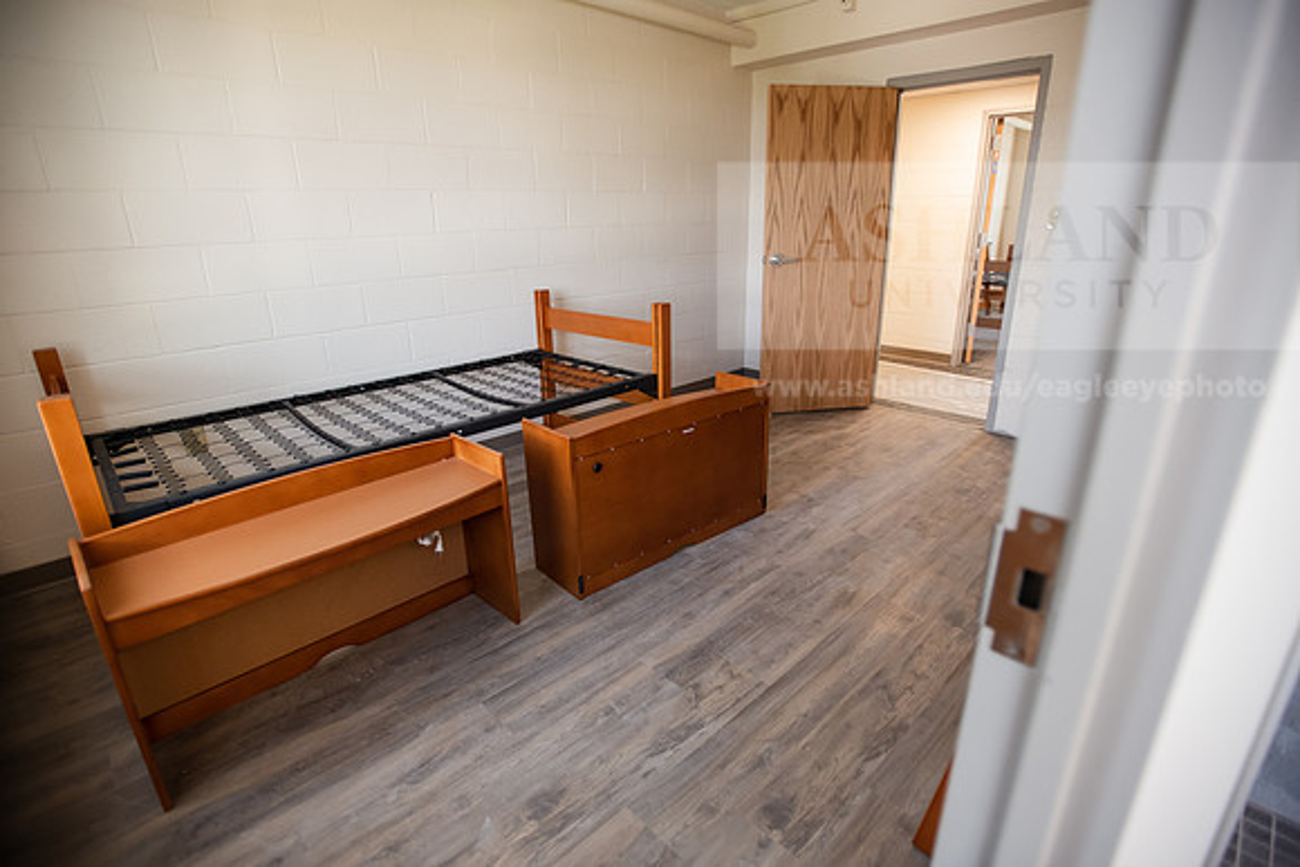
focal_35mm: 17
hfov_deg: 93.3
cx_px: 650
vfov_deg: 70.5
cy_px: 434
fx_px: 614
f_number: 3.2
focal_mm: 17
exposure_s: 1/200
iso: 1000
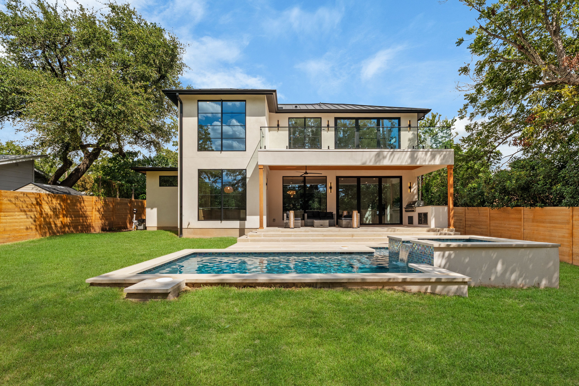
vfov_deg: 73.7
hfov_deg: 96.7
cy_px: 193
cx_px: 290
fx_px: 257
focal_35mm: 16
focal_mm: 16
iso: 400
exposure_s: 1/200
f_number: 14
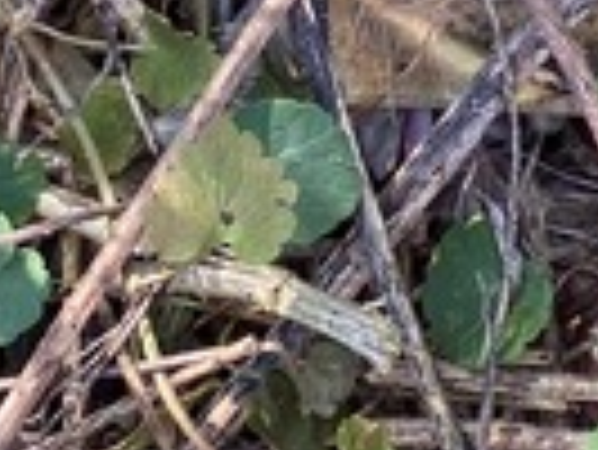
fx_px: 2697
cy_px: -720
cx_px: 1236
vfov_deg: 8.5
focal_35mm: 156
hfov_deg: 11.3
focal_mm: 4.25
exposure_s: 1/127
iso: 32
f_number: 1.8
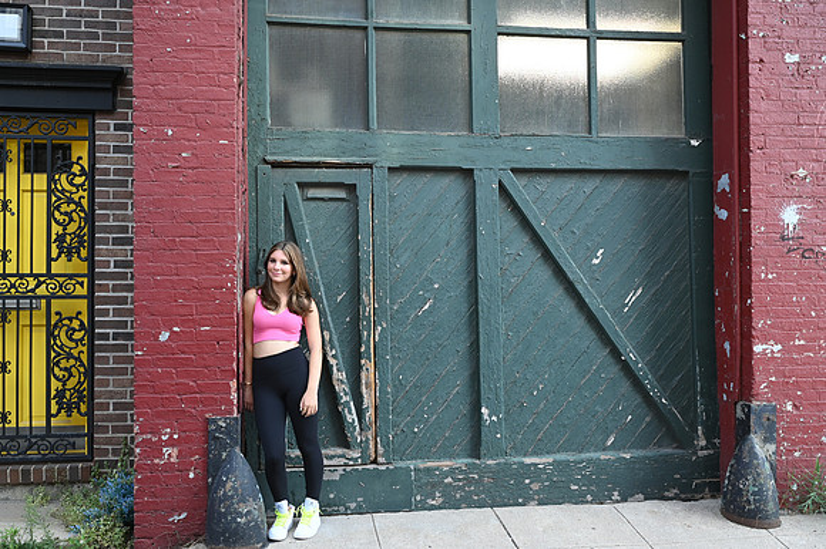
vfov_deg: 35.0
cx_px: 413
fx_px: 871
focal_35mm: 38
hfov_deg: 50.7
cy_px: 274
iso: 500
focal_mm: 38
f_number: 8
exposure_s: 1/100
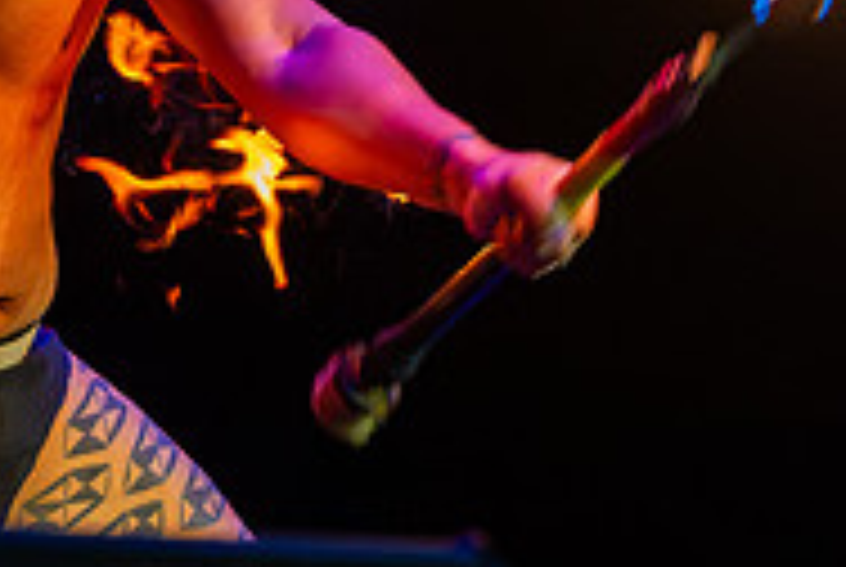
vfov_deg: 2.2
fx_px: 14922
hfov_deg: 3.2
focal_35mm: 634
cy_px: -406
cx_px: 364
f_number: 4
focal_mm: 140
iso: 2000
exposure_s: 1/160
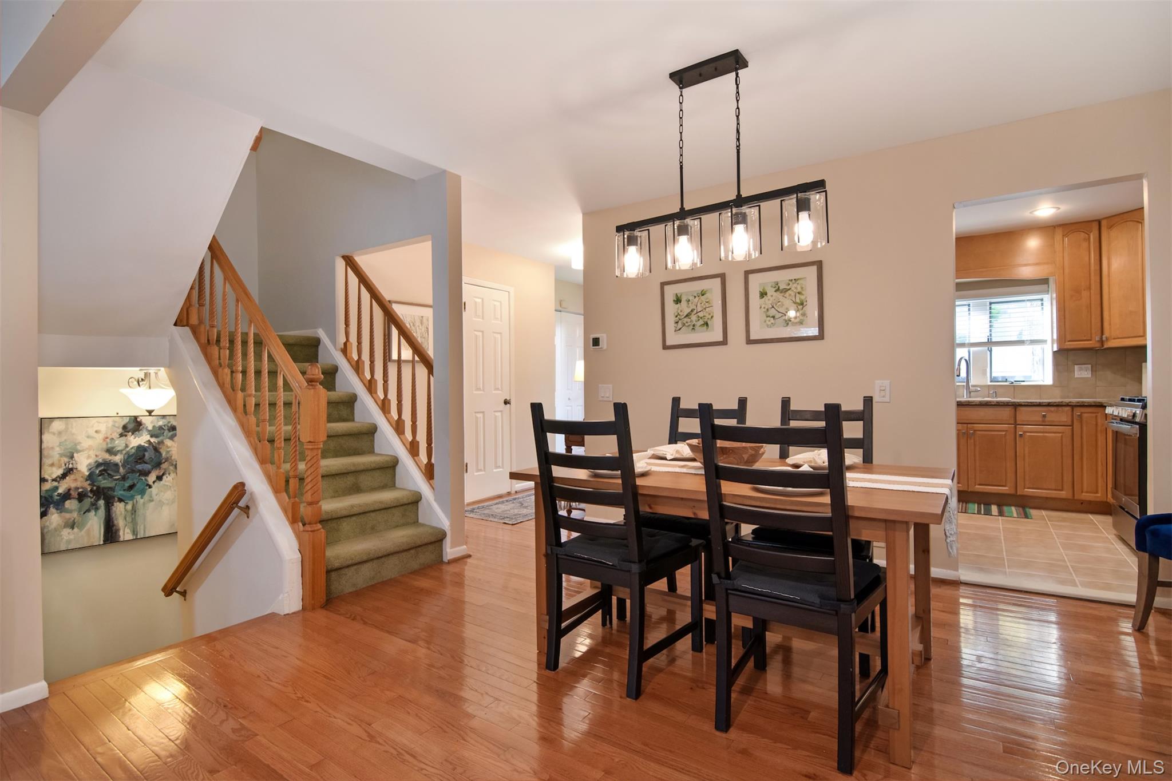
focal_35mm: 16
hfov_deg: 95.0
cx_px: 586
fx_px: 537
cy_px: 390
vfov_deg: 72.0
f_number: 8
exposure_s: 1/20
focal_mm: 11
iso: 640
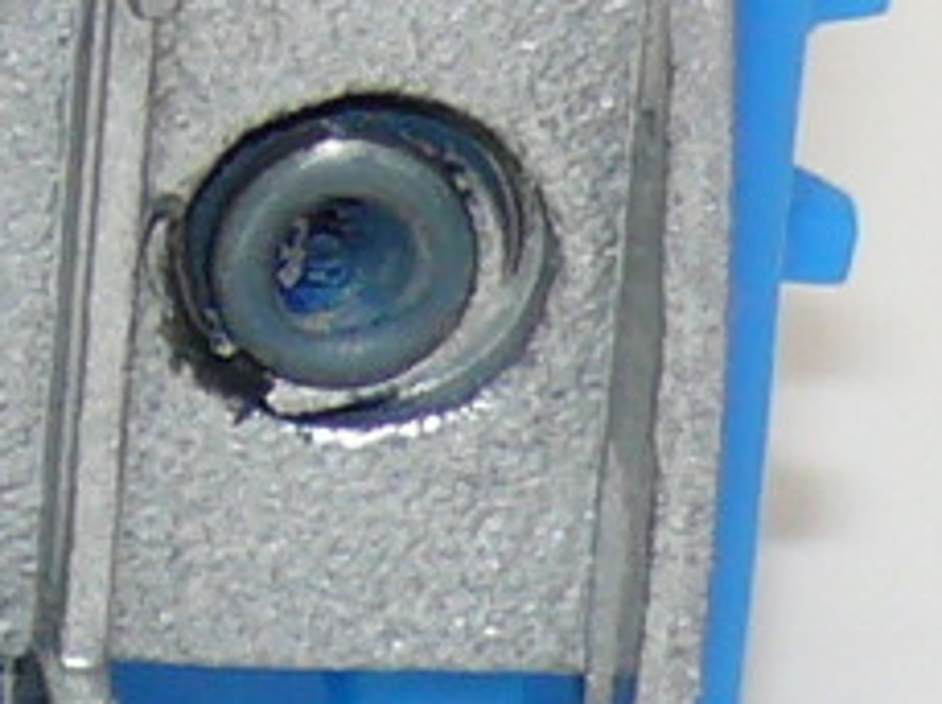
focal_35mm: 651
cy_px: -362
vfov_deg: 2.3
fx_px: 17688
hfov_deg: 3.0
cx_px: -1608
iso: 100
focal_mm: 12.8
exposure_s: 1/30
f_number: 4
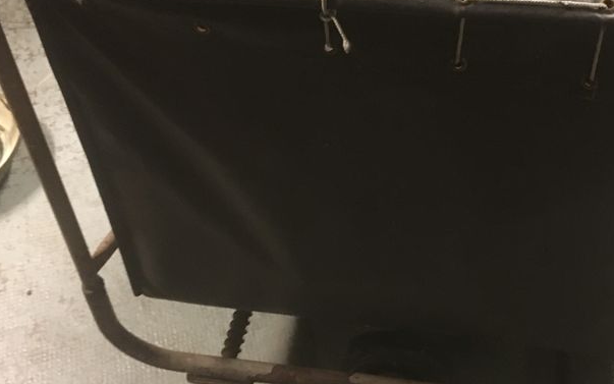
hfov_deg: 38.9
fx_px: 853
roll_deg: -0.1
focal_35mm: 51
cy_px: 114
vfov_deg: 25.2
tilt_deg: -42.7
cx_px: 433
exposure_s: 1/17
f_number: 2.2
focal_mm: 4.15
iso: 400
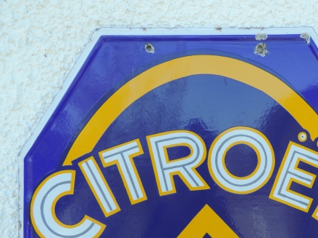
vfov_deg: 42.5
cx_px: 206
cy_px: 154
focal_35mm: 33
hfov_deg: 54.5
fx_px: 303
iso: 80
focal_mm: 4.3
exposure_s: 1/160
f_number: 3
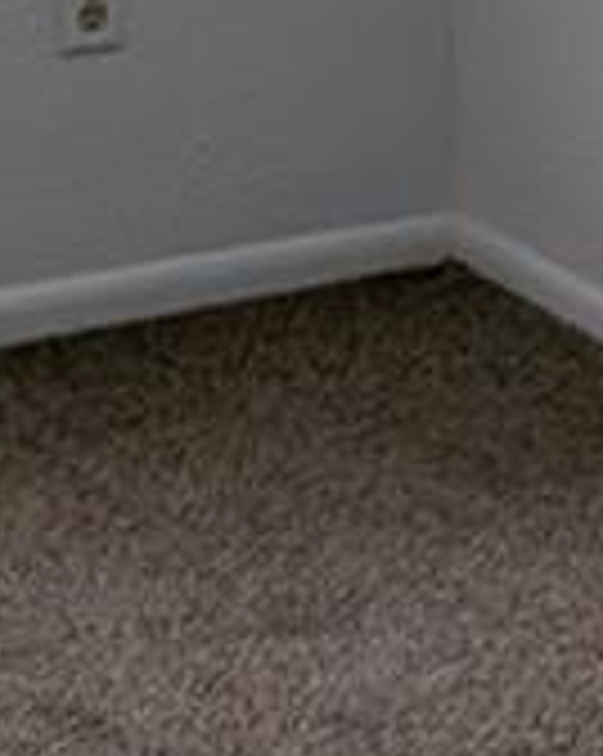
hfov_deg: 6.9
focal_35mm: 223
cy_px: -9
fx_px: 4984
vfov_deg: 8.6
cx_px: 166
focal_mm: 6.9
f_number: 1.68
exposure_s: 1/125
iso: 60
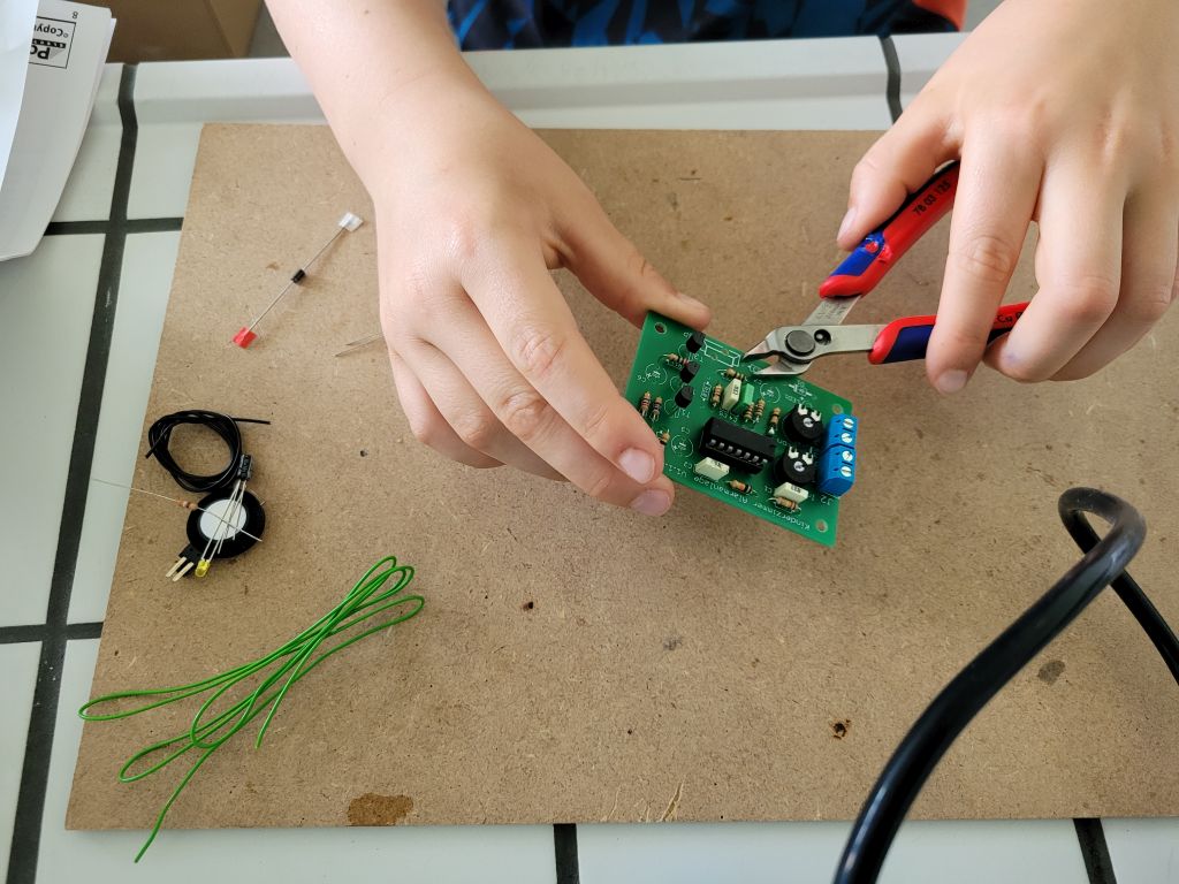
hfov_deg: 67.3
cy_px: 442
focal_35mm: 26
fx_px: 886
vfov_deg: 53.1
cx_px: 590
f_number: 1.8
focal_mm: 5.4
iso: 250
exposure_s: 1/100
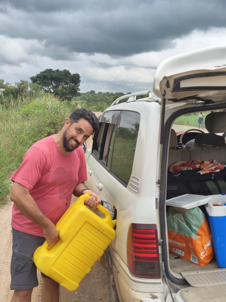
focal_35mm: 50
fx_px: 435
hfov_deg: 29.1
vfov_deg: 38.2
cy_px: 151
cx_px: 113
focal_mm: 5.56
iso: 50
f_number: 1.88
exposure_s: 1/847
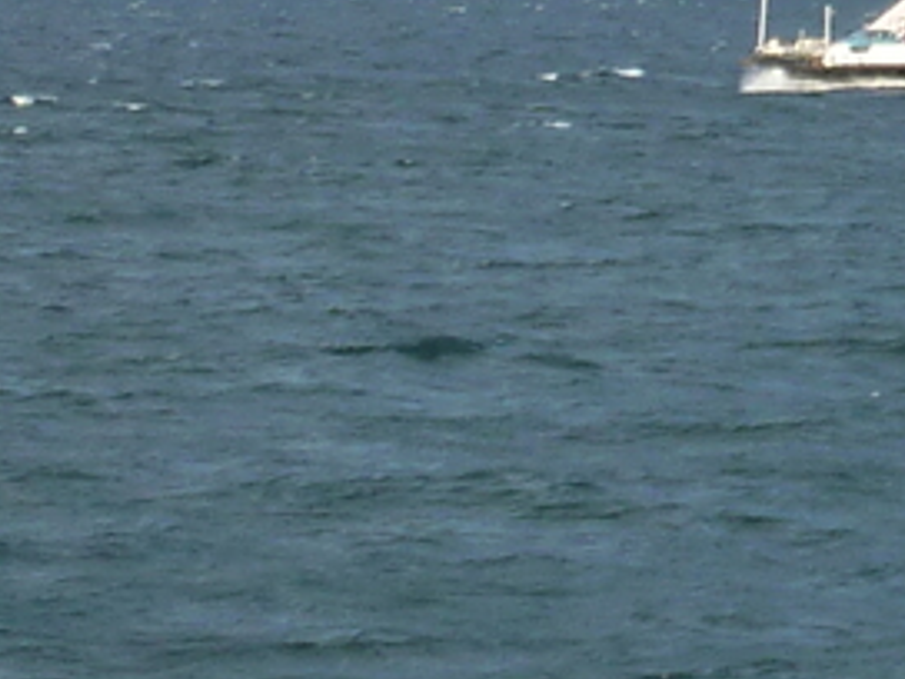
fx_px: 6144
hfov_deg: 7.8
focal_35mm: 235
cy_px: -316
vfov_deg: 6.3
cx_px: 2166
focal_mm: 6.5
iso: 125
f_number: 4
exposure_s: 1/320
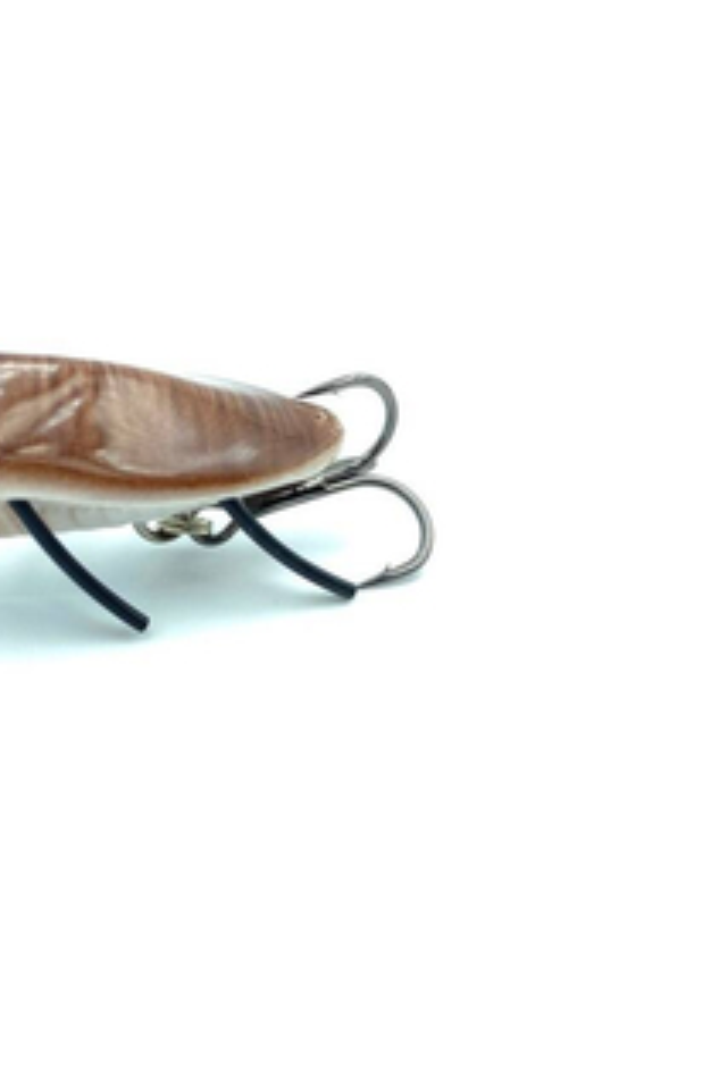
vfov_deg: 51.8
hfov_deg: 33.8
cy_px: 504
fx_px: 1107
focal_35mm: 37
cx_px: 58
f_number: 1.8
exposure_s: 1/513
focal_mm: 4.25
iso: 32
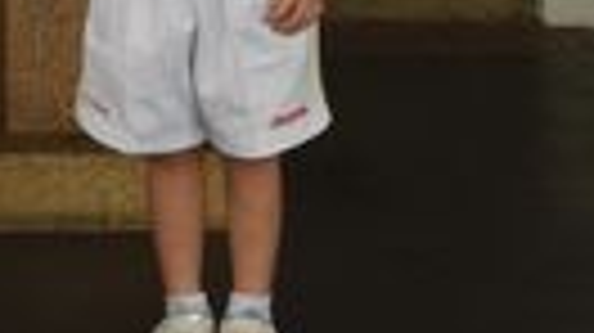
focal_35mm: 152
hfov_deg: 14.1
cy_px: -256
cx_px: 115
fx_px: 2392
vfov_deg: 7.7
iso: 640
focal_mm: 48
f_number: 7.1
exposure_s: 1/50
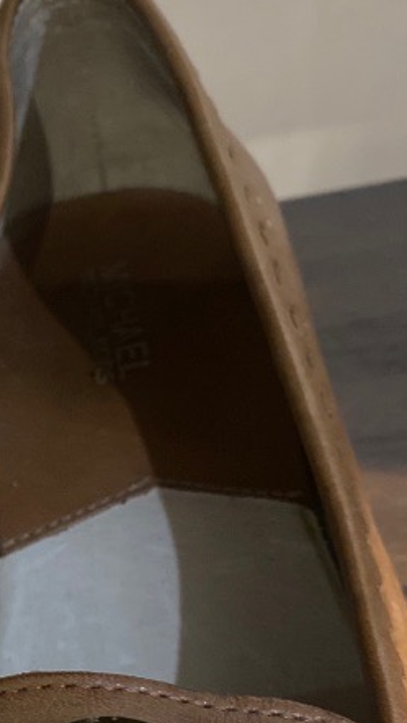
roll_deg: +19.8
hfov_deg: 17.2
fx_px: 1229
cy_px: 702
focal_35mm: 64
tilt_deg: -36.9
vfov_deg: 30.8
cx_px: -180
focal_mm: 4.25
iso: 800
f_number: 1.8
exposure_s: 1/25
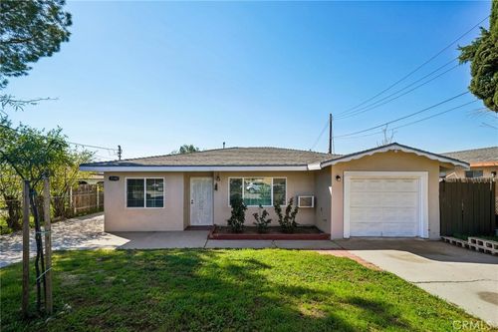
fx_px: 221
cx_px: 249
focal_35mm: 16
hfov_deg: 96.8
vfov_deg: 73.7
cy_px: 166
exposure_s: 1/160
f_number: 9
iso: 100
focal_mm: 16
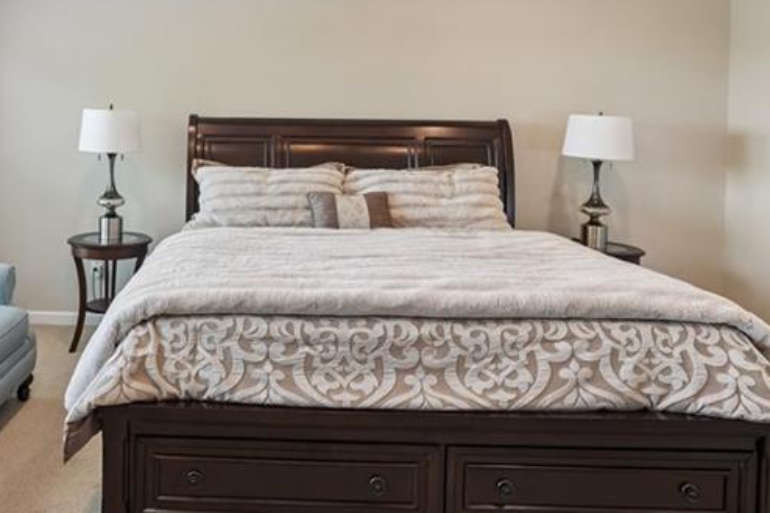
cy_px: 141
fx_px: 620
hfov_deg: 61.8
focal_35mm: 29
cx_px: 243
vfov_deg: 43.8
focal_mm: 14
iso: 320
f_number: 8
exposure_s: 1/20
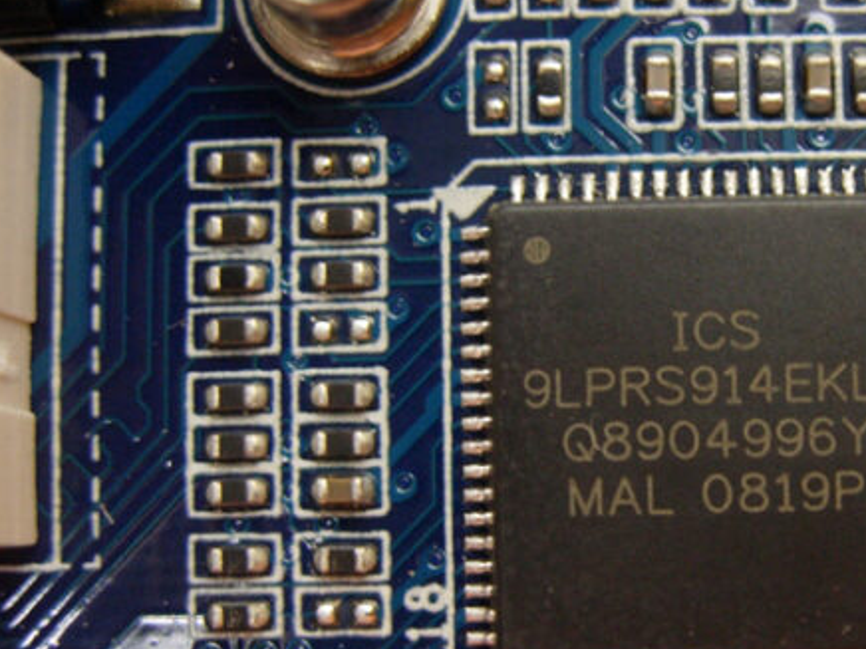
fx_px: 1676
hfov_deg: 28.3
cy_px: 466
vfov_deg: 21.8
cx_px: 699
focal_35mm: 67
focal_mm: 7.8
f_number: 2.8
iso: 149
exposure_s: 1/4
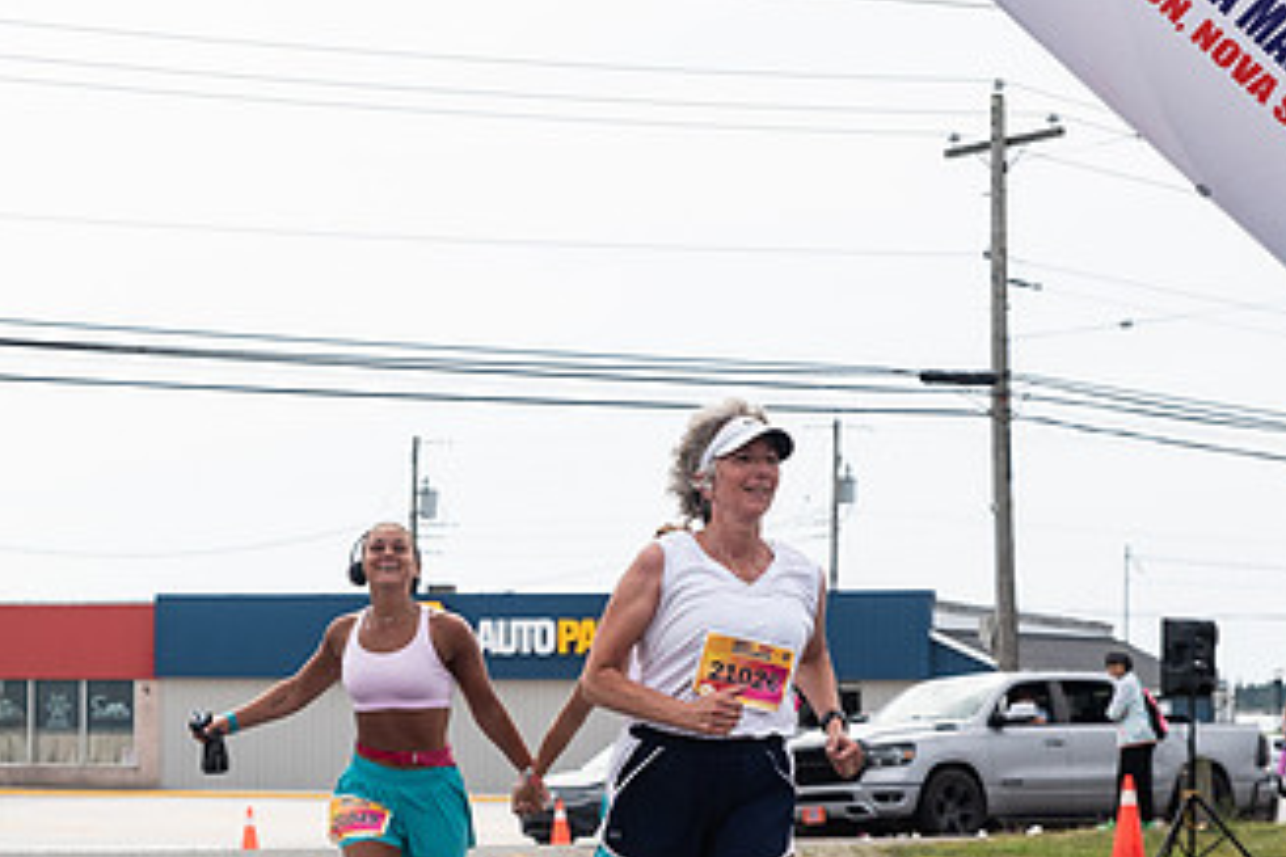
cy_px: 654
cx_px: 350
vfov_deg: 11.2
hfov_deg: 16.7
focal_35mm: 122
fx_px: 4358
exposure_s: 1/3200
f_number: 4
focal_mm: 56
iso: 800
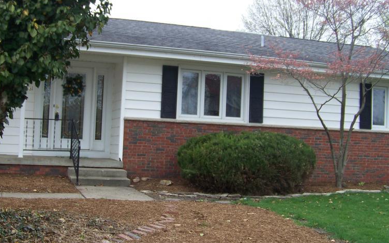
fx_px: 551
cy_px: 121
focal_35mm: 52
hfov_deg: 38.8
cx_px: 178
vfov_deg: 24.9
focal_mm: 5.85
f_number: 2.8
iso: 64
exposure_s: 1/400
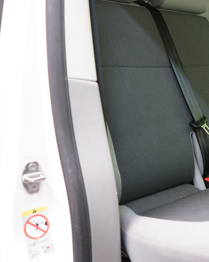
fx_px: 363
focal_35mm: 47
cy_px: 109
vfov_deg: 39.4
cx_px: 231
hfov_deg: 29.0
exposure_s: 1/30
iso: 1250
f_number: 3.5
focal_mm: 28
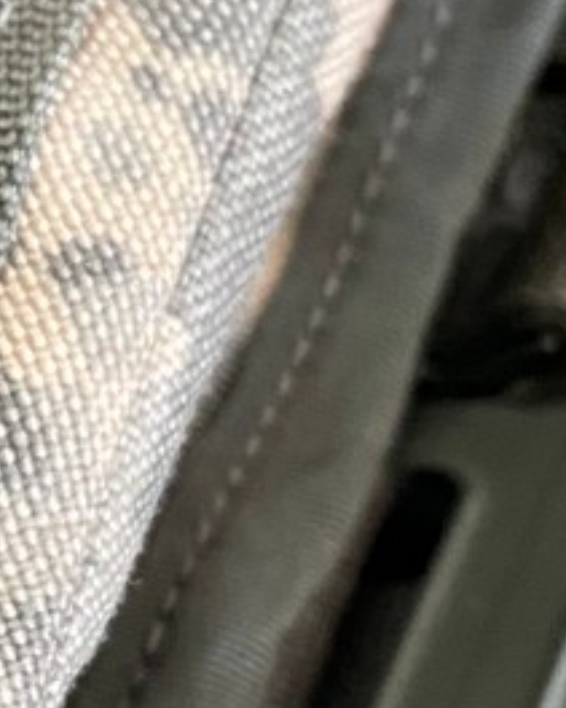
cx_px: -663
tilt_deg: -51.5
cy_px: 366
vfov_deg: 12.9
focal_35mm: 149
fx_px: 3122
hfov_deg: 9.5
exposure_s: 1/50
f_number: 1.8
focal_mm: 4.25
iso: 200
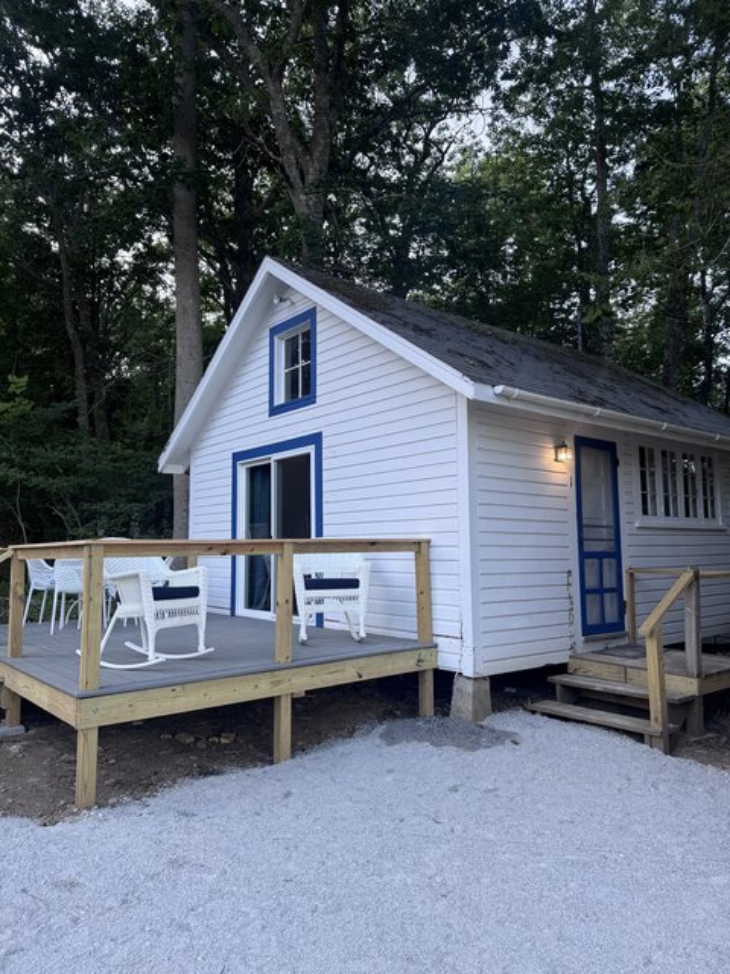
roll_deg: +0.3
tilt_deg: +5.7
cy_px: 487
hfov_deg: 56.8
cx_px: 365
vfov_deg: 71.6
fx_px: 675
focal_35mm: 24
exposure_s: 1/159
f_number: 1.78
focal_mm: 6.76
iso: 64
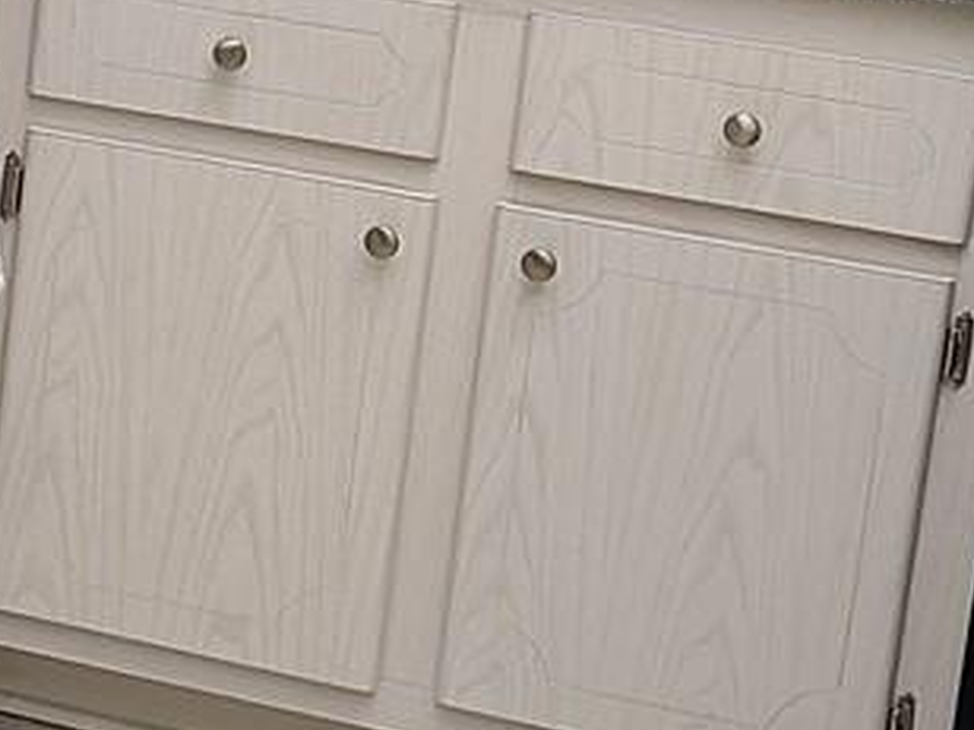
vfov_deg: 10.8
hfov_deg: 13.3
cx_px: -734
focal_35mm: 135
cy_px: -149
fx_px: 3799
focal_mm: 5.4
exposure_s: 1/60
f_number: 1.8
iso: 64
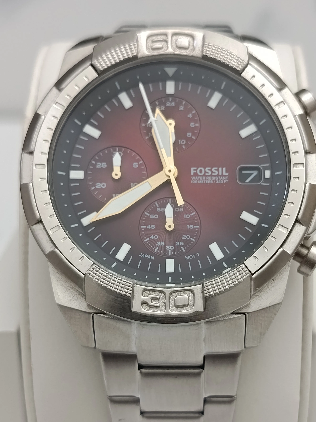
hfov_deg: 24.4
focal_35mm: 60
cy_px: 243
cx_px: 183
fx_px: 730
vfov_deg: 32.1
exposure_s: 1/100
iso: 353
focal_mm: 5.24
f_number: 1.7
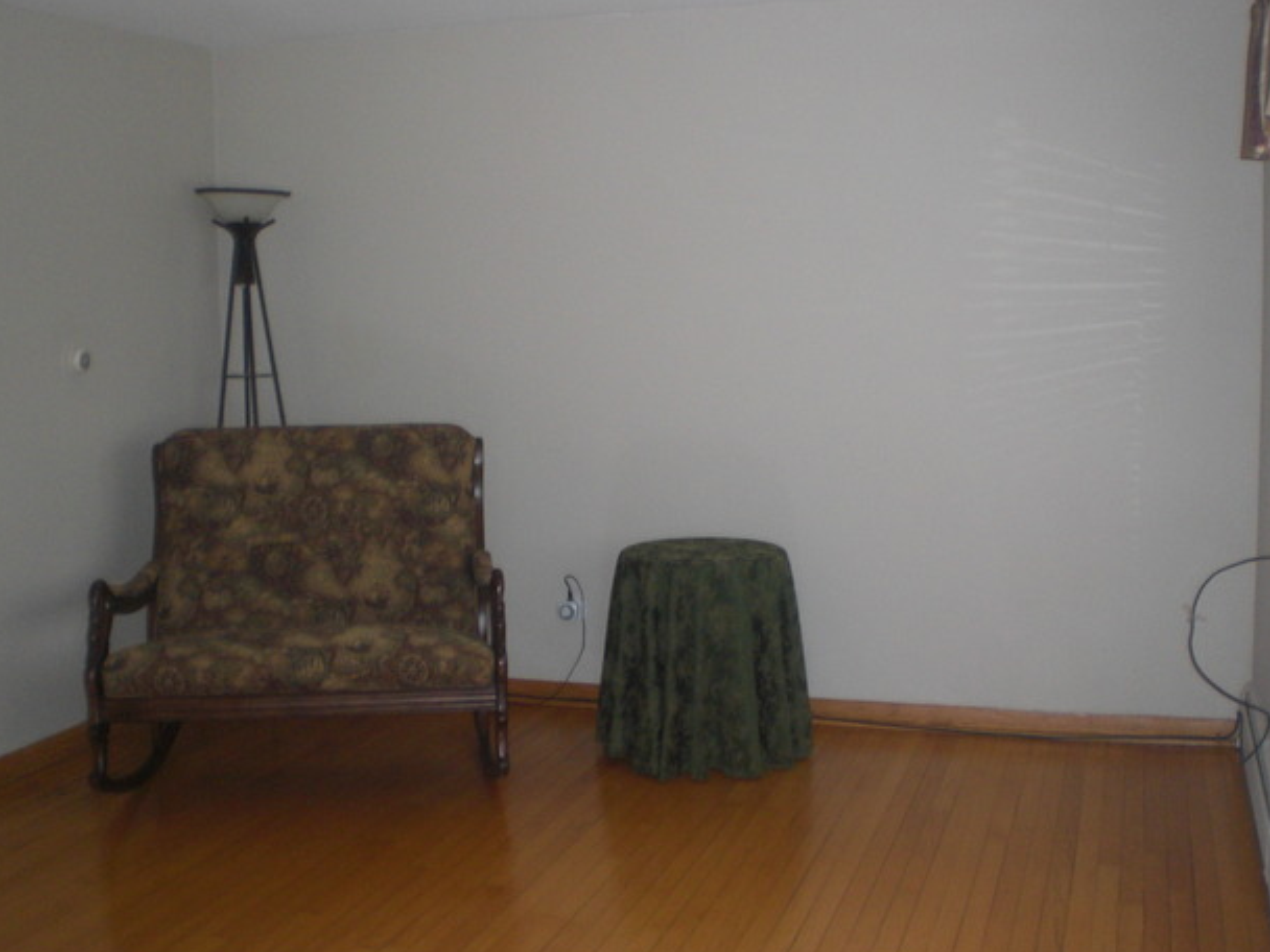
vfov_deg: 36.0
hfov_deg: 46.8
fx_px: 1468
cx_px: 658
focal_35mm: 40
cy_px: 478
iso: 200
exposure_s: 1/60
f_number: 3.1
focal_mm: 6.3
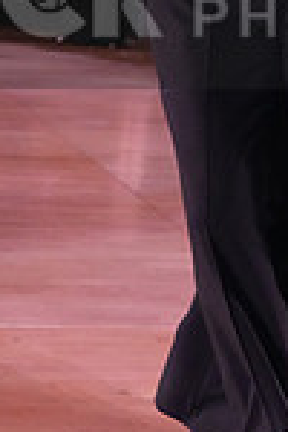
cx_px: 367
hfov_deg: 10.0
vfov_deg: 14.9
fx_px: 1620
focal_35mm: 135
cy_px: -6
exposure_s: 1/400
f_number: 5
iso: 6400
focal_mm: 35
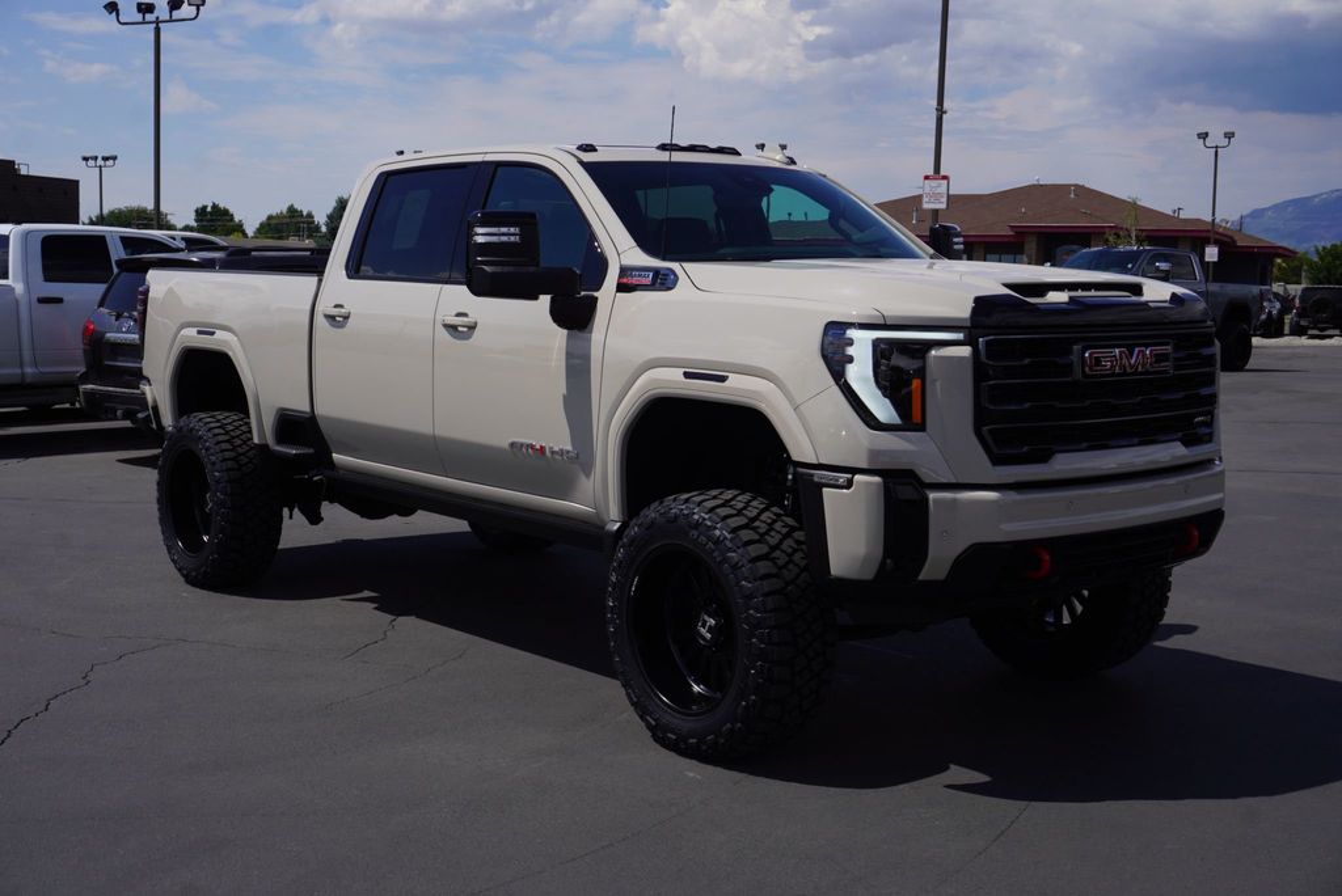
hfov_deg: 43.6
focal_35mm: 45
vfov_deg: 29.9
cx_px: 671
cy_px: 448
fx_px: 1678
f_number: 11
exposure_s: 1/320
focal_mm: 30
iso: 100
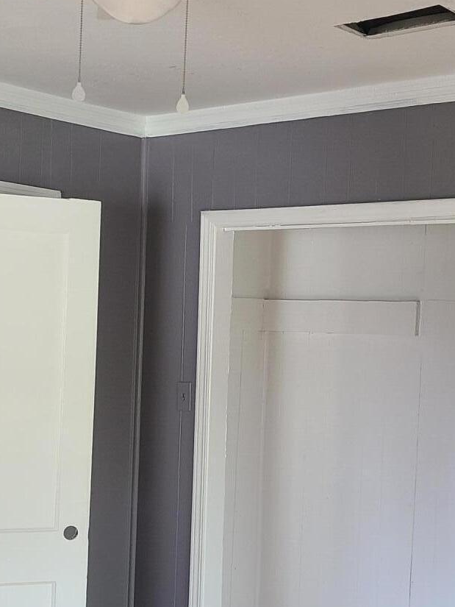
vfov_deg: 30.6
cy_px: 375
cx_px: 215
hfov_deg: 23.3
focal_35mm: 63
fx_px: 1104
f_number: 1.8
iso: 200
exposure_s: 1/60
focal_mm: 5.4
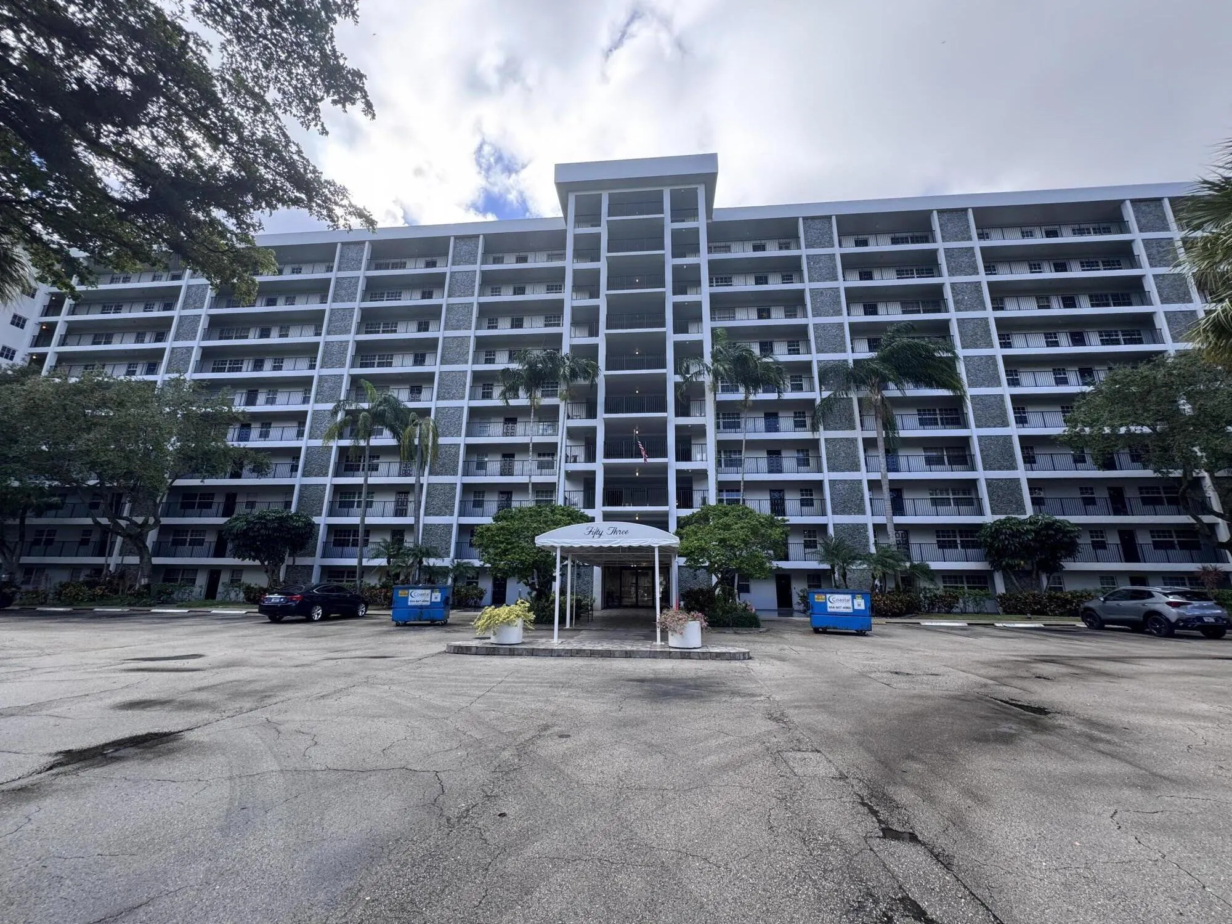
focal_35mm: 14
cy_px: 462
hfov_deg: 102.1
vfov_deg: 85.7
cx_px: 616
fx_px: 498
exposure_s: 1/399
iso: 50
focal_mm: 2.22
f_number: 2.2
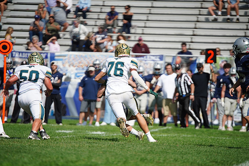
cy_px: 83
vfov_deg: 4.6
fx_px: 2075
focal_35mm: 300
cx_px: 124
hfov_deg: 6.9
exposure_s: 1/8000
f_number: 2.8
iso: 500
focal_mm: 300
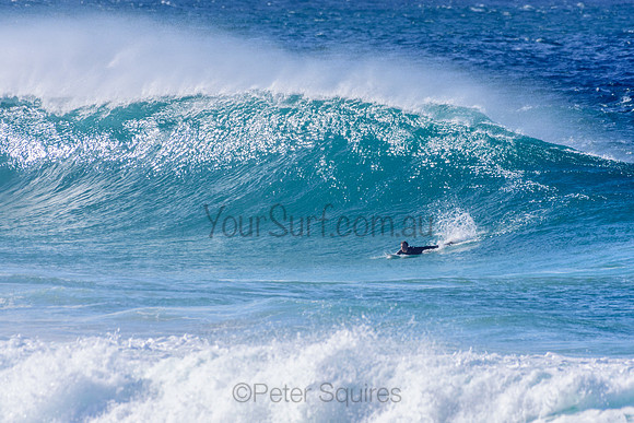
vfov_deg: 1.7
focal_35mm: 820
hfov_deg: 2.5
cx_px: 338
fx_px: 14439
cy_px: 197
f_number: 5.6
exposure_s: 1/2000
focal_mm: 500
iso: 280
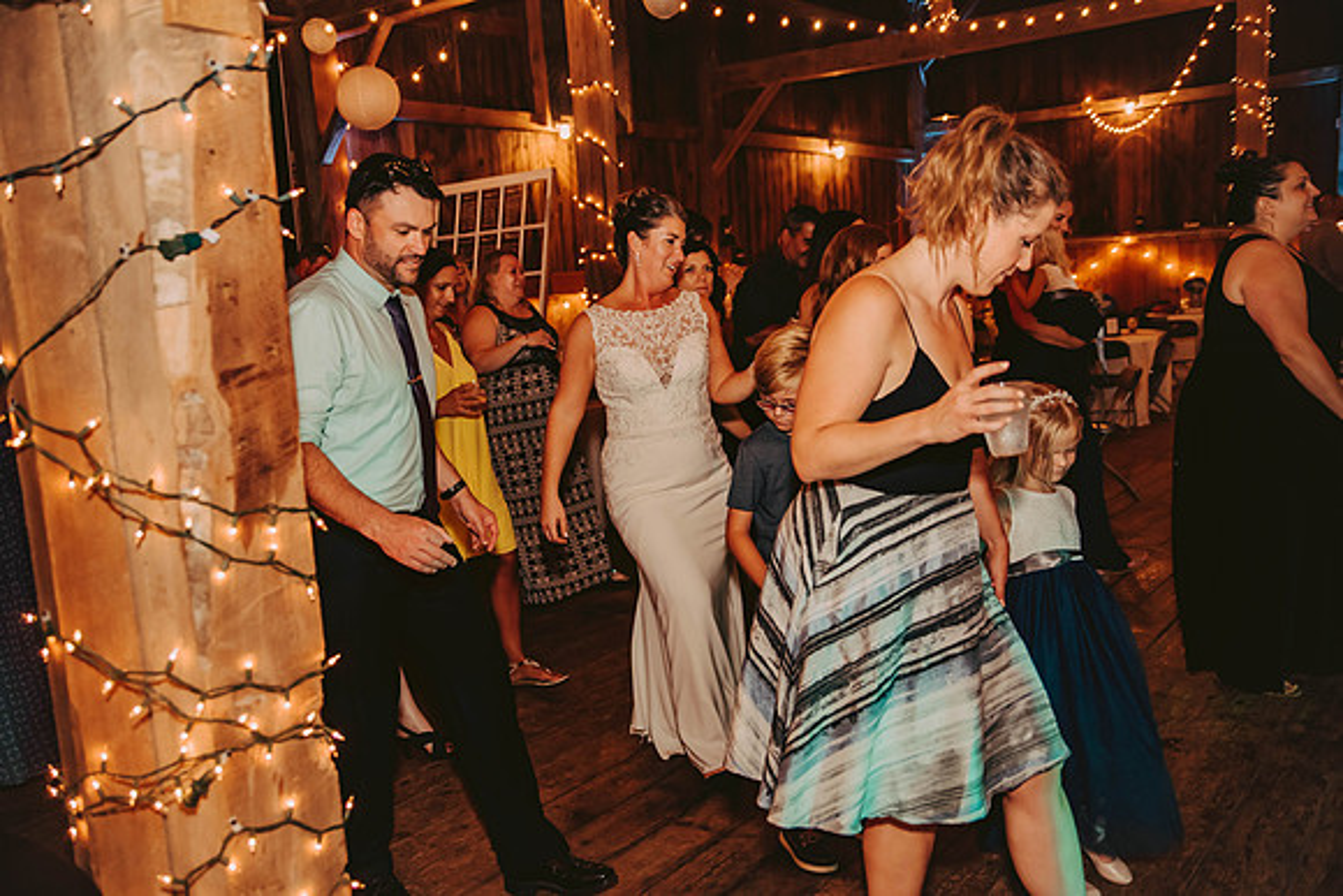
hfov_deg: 58.7
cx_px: 672
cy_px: 448
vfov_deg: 41.1
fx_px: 1194
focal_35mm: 32
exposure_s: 1/125
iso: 1250
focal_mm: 32
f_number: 2.8
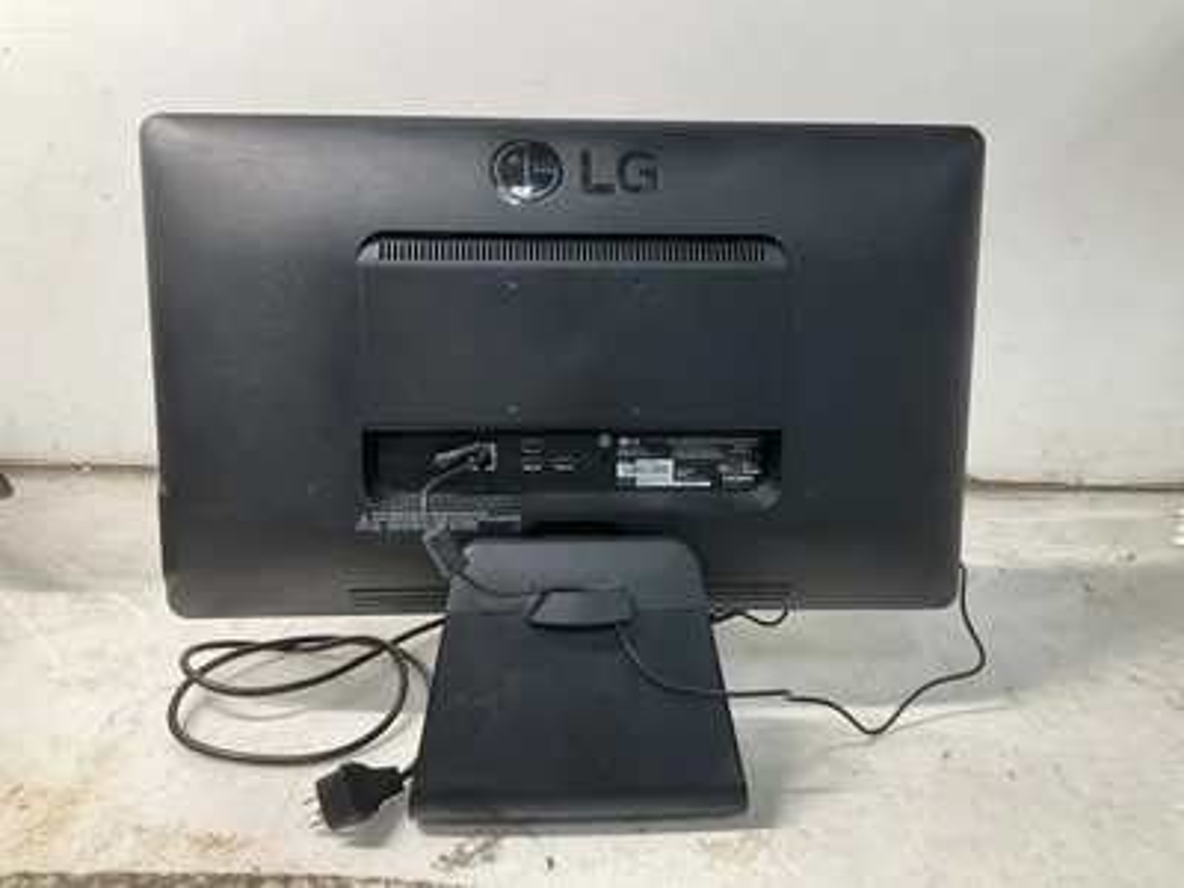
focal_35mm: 29
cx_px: 592
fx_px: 992
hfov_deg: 61.7
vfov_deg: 48.2
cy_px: 444
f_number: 1.8
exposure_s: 1/60
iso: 100
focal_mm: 3
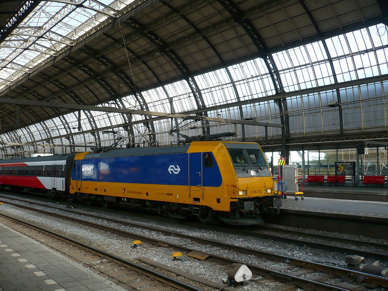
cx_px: 194
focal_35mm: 35
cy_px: 146
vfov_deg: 40.7
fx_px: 392
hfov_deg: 52.6
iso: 100
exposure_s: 1/200
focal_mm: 5.8
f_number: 2.8
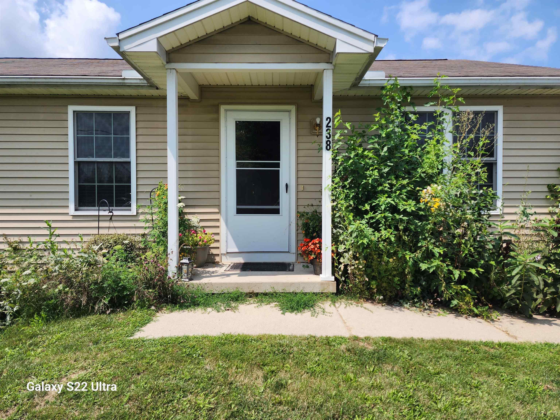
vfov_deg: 58.9
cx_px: 280
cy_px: 210
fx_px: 372
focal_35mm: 23
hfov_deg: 73.9
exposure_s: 1/895
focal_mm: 6.4
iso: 12
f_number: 1.8
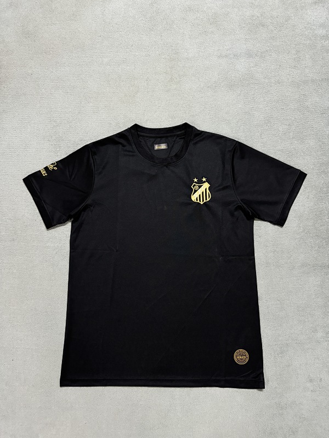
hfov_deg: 56.8
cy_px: 219
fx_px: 304
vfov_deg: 71.6
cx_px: 164
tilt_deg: -79.1
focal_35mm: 24
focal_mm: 6.76
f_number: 1.78
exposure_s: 1/60
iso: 800
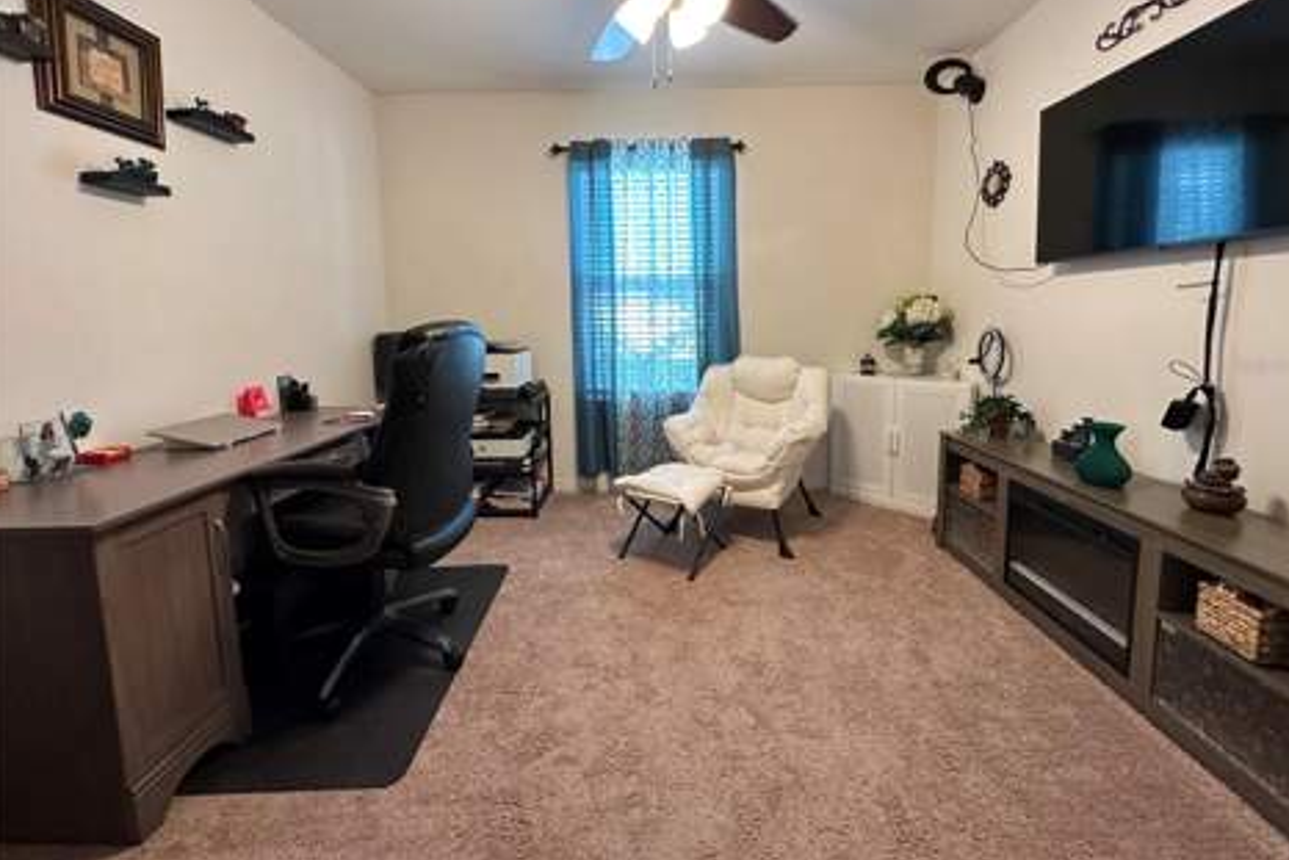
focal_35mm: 15
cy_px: 365
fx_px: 537
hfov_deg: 100.4
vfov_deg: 76.9
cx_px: 650
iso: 320
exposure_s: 1/120
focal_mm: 2.22
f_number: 2.2
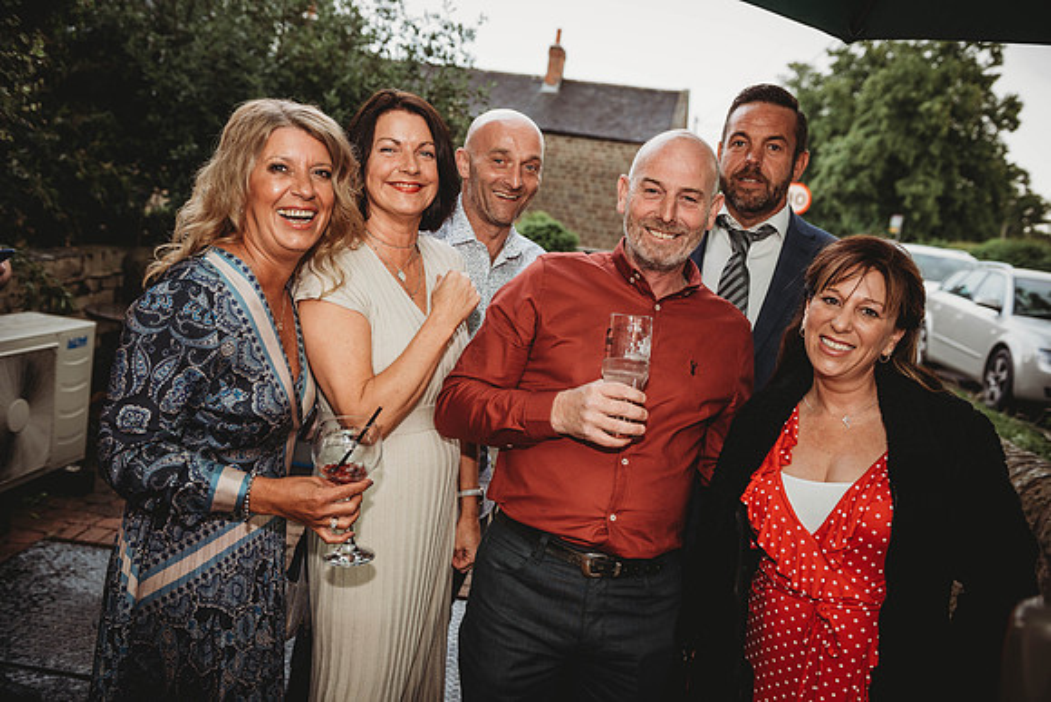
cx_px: 526
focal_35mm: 34
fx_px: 993
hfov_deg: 55.8
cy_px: 351
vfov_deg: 38.9
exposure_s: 1/40
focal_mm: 34
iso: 400
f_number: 4
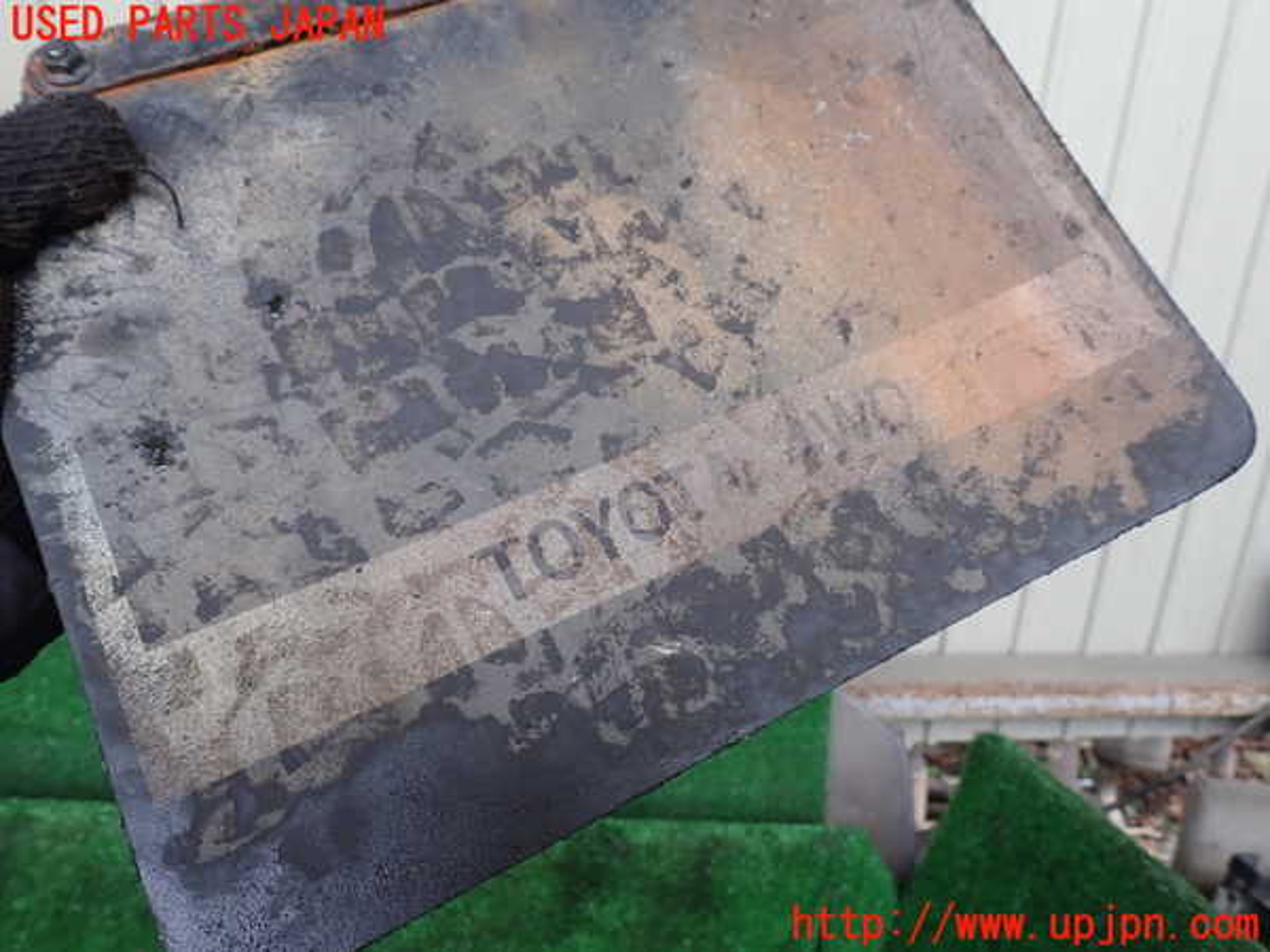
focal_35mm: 25
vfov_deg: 54.9
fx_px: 917
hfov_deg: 69.4
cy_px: 476
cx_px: 635
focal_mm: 4.5
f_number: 2.8
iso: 100
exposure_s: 1/80
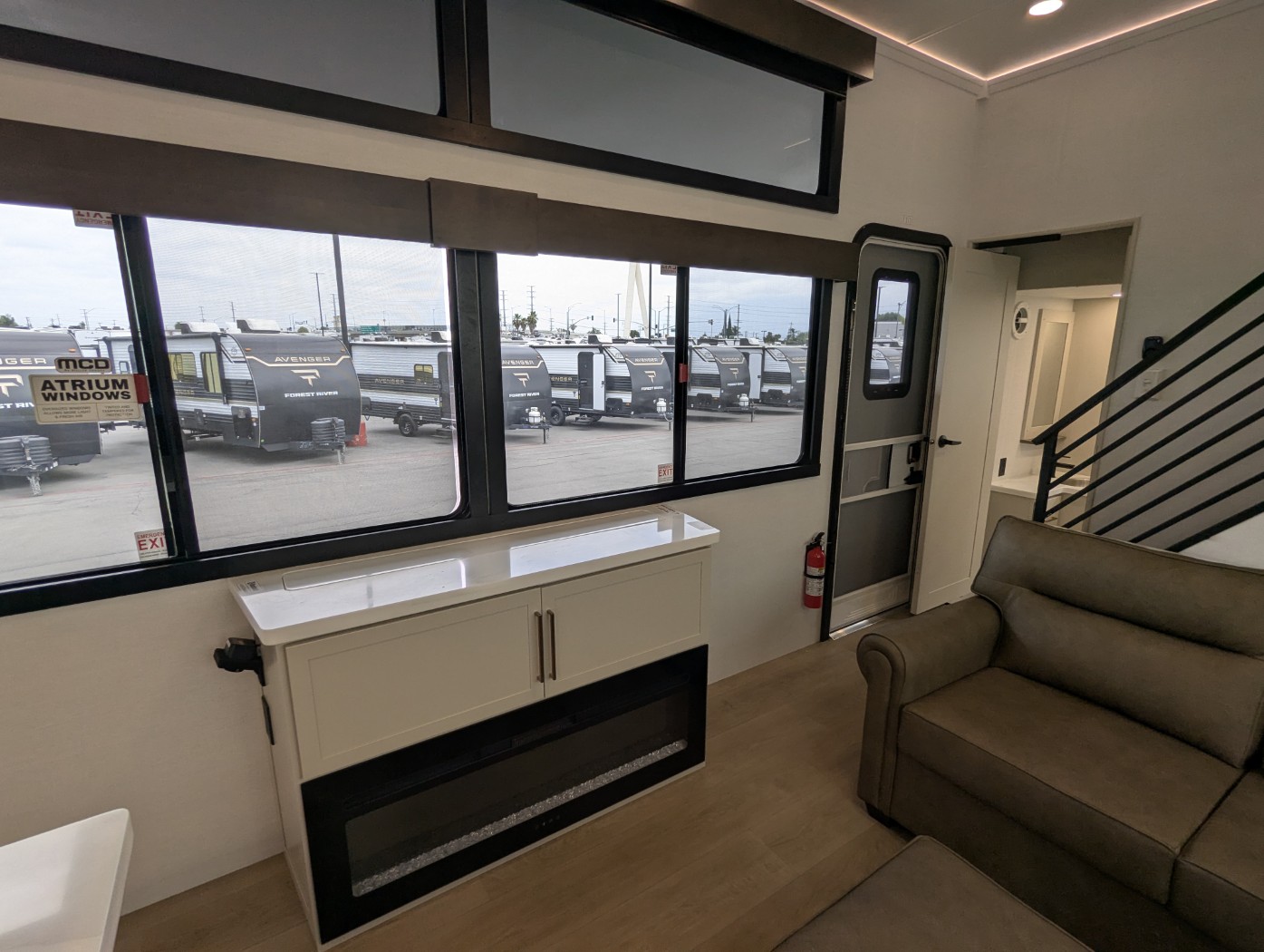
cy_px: 476
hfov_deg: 94.4
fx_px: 585
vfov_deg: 78.2
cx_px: 632
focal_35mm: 16
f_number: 2.2
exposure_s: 1/145
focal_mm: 2.35
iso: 43
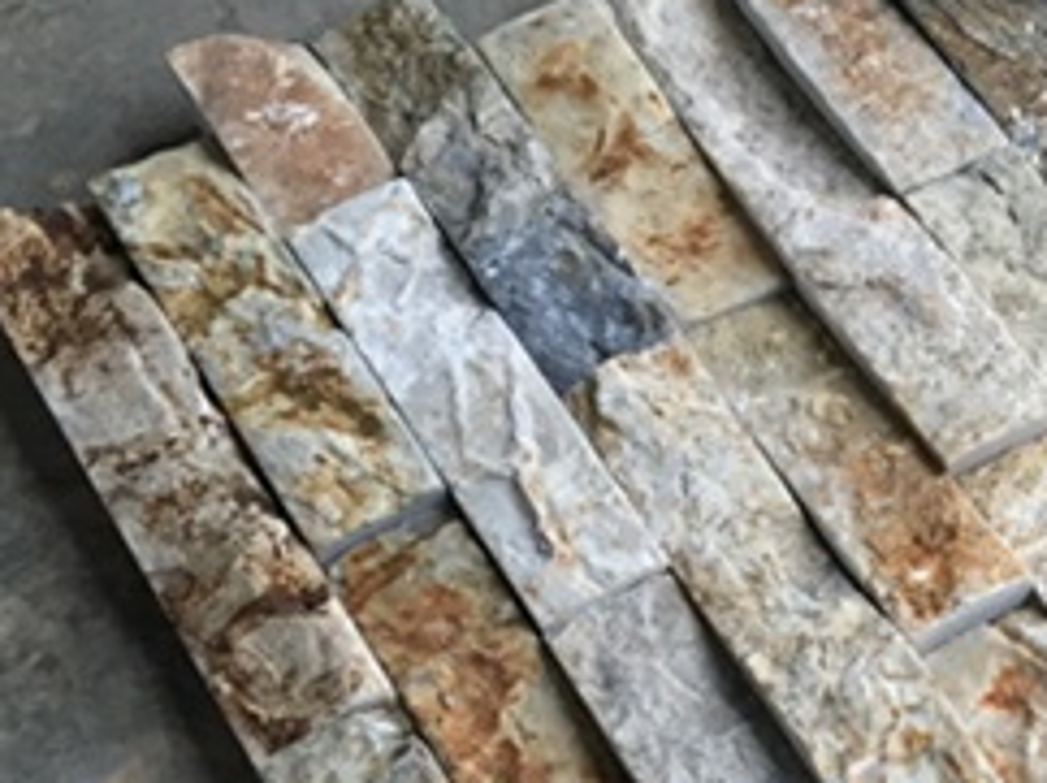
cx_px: 1333
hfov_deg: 20.1
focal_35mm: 90
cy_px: 746
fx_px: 2719
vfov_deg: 16.1
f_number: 2.2
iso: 64
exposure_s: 1/33
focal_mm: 4.15
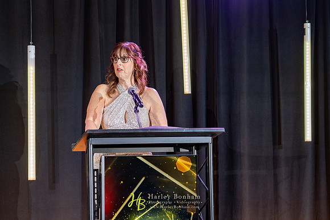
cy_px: 110
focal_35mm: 75
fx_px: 684
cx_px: 165
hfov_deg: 27.1
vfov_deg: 18.3
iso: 2000
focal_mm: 70
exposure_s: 1/200
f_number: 4
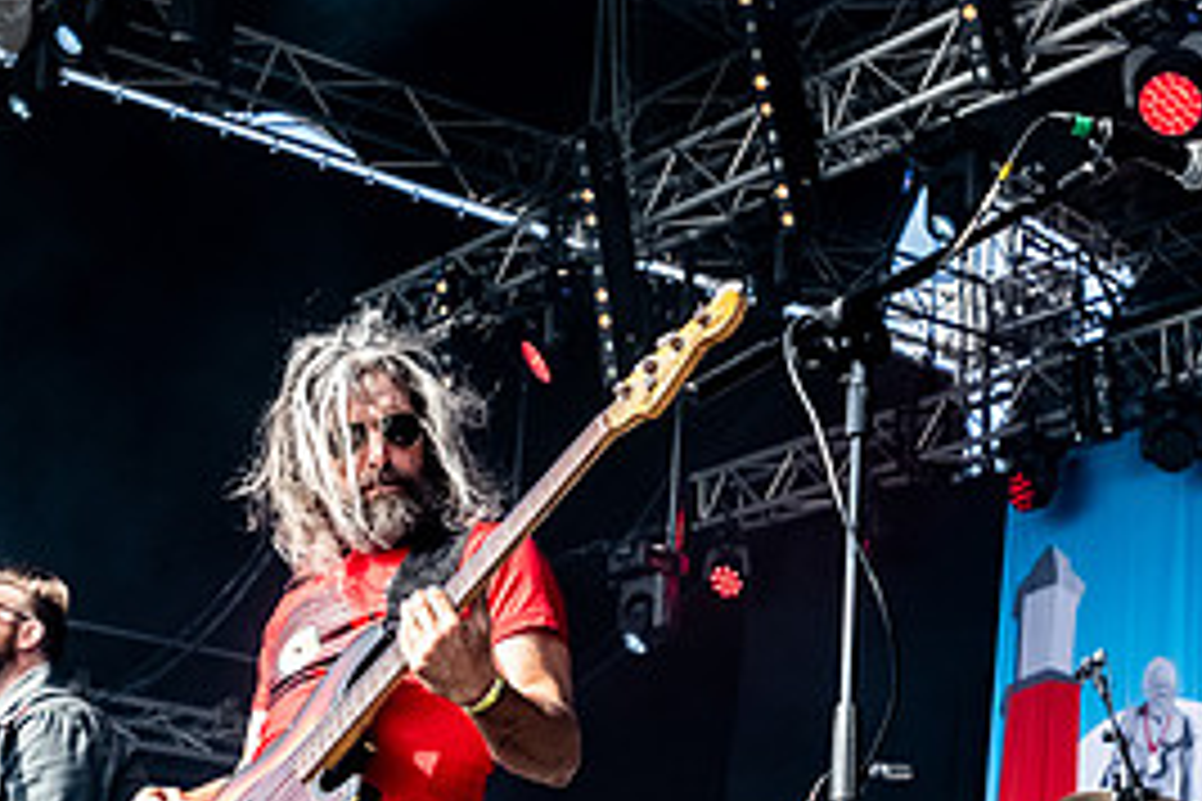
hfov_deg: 25.1
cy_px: 583
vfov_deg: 16.8
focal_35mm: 81
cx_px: 639
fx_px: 2704
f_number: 5.6
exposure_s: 1/1250
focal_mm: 35
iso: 800
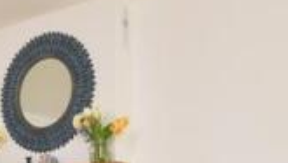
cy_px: 243
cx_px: 3
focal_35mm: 75
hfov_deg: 26.8
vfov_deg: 15.0
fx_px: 573
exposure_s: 1/13
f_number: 8
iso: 320
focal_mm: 12
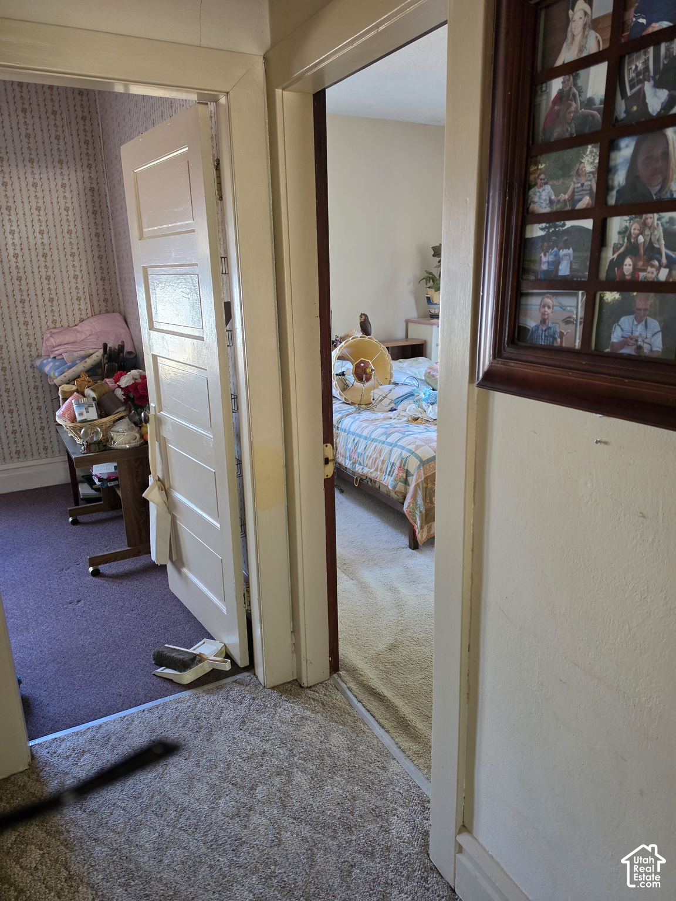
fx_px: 599
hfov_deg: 58.9
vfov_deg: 73.9
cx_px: 338
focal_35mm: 23
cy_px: 450
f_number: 1.4
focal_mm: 6.5
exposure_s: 1/74.1
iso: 250
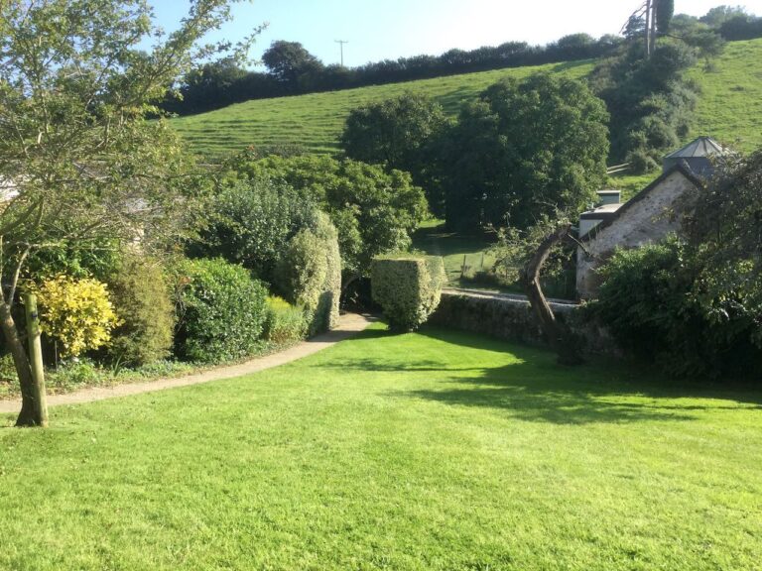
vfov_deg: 45.4
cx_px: 381
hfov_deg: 58.4
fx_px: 682
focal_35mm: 31
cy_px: 286
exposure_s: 1/445
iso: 25
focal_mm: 3.3
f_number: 2.4
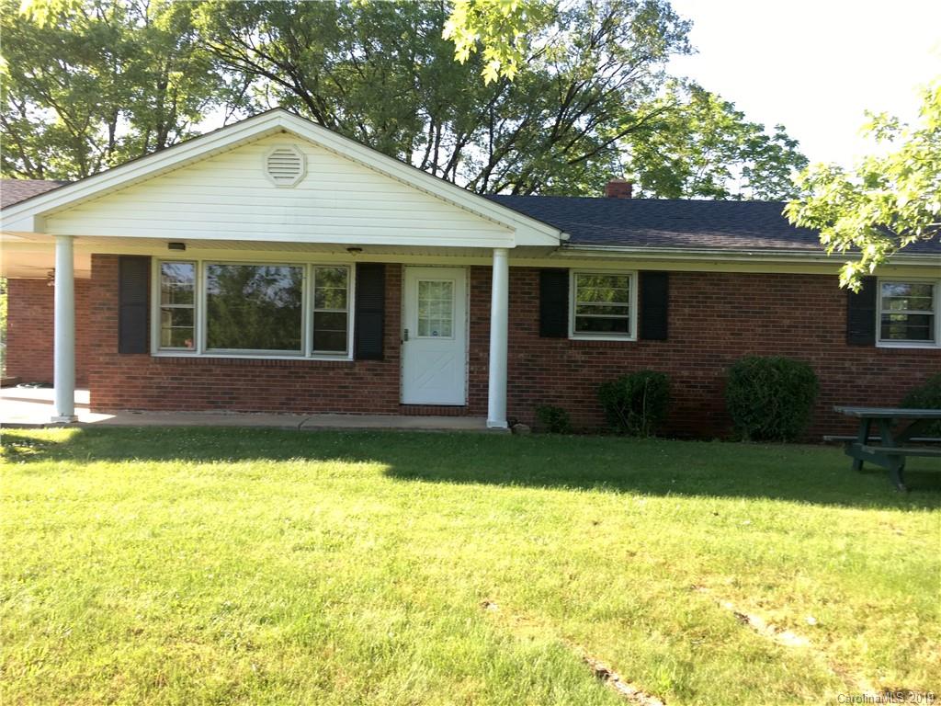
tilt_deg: +0.8
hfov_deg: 61.7
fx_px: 788
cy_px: 353
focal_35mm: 29
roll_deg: -1.1
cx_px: 470
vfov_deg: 48.2
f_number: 2.2
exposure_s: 1/169
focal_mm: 4.15
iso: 25
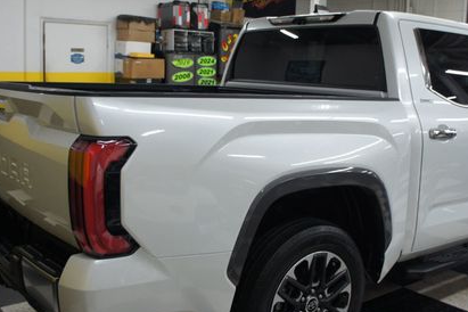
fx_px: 546
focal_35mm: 42
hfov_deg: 46.3
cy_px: 167
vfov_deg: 31.9
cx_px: 265
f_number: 4
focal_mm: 18
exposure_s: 1/30
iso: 200
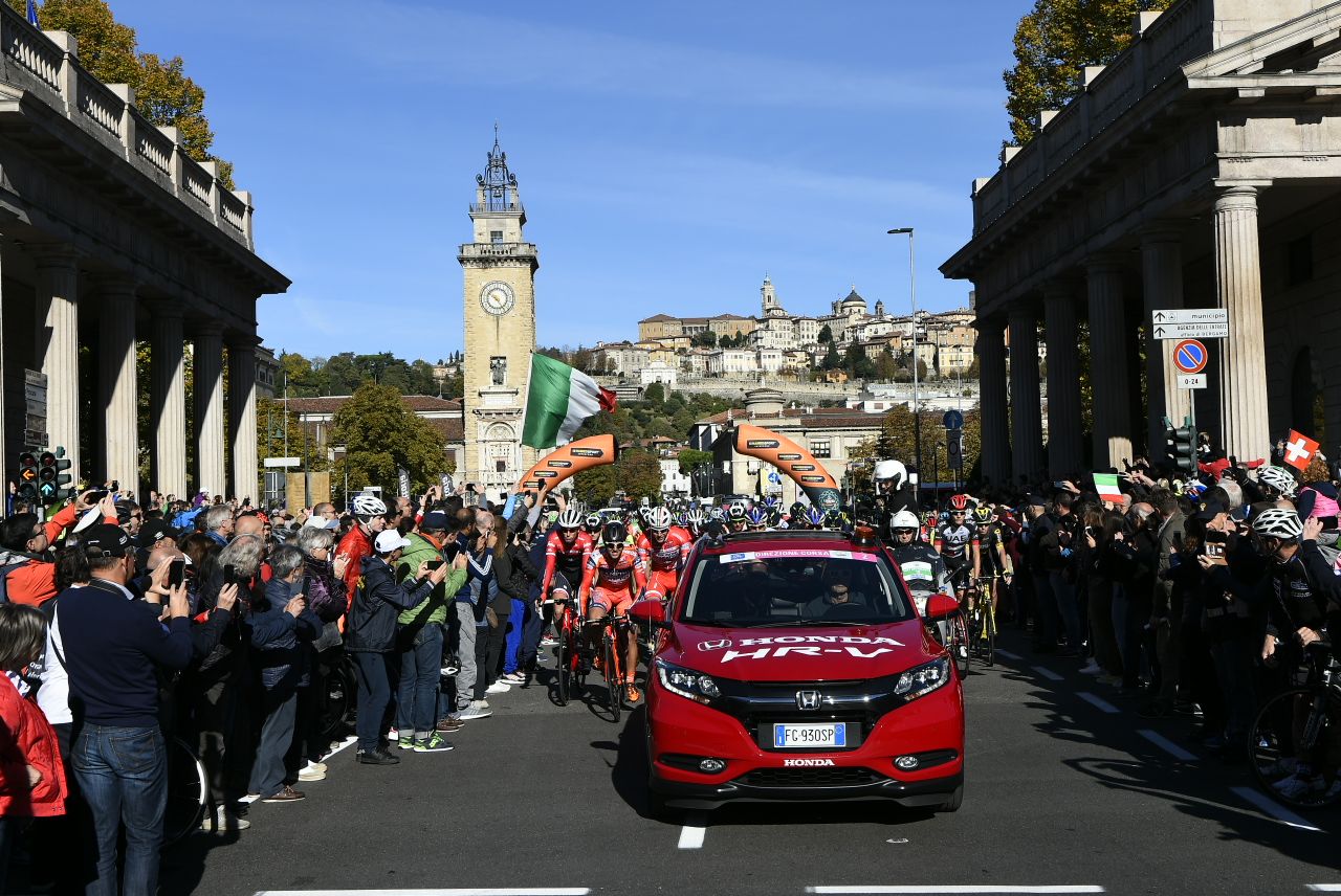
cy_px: 448
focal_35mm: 45
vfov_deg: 29.9
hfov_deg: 43.6
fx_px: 1678
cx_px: 670
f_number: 8
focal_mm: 45
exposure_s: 1/1250
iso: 320
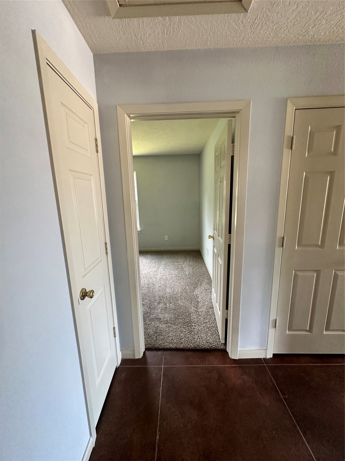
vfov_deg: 102.1
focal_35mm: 14
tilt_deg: -8.7
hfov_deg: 85.7
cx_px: 172
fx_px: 186
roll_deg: +1.8
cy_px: 230
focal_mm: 2.22
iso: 200
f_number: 2.2
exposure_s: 1/60
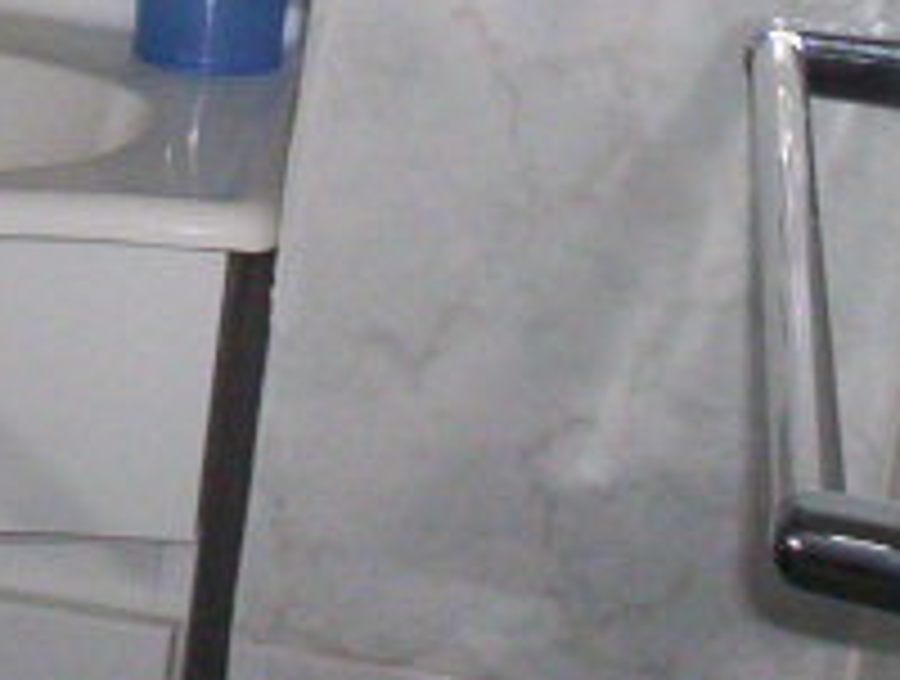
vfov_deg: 9.5
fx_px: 4040
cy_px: -135
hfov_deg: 12.5
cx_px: -54
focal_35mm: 155
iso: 140
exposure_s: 1/60
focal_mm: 4.99
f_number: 4.5
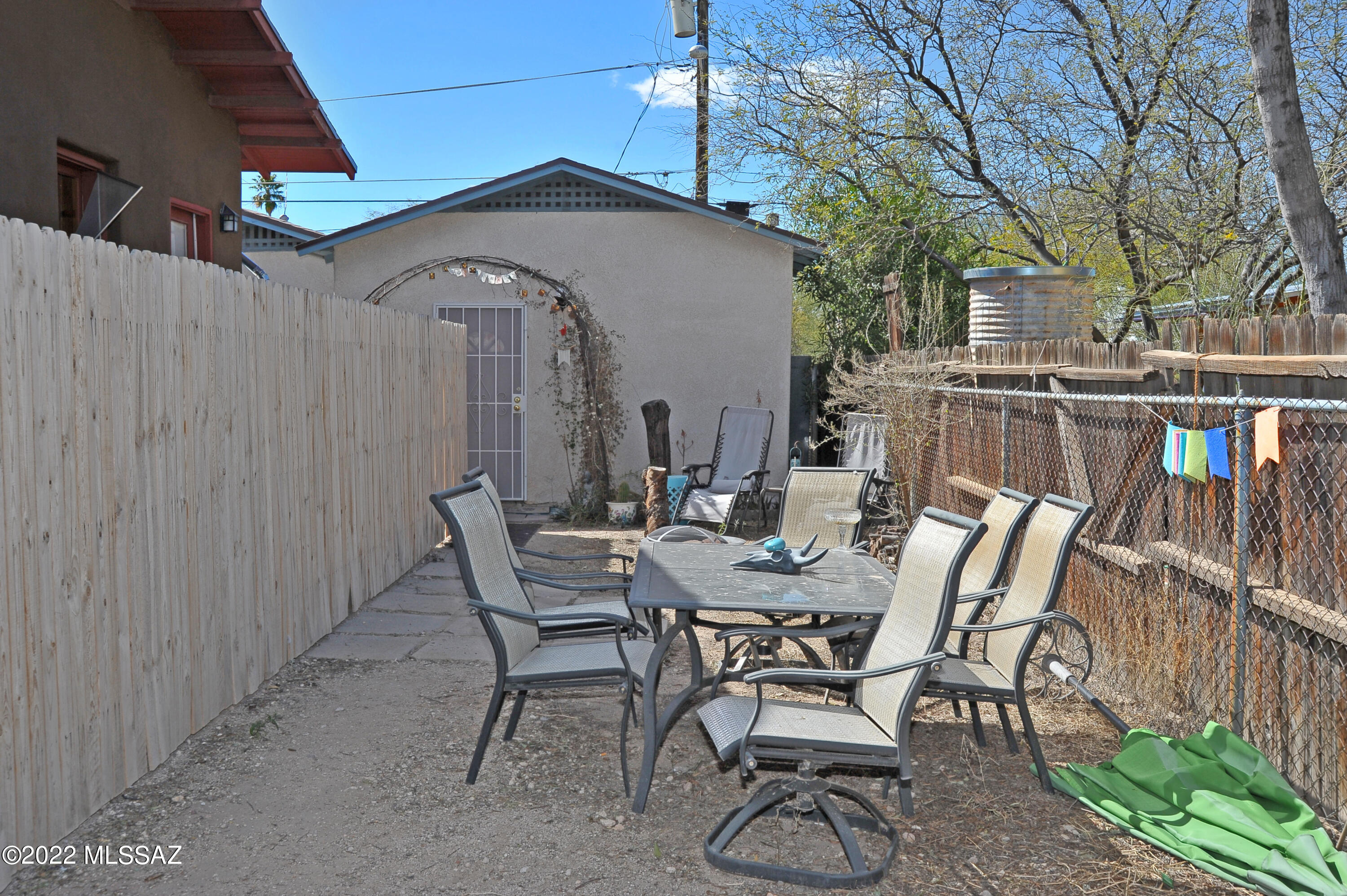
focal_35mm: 35
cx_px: 674
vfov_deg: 37.8
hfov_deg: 54.5
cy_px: 448
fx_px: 1309
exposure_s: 1/320
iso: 320
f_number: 11
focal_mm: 35
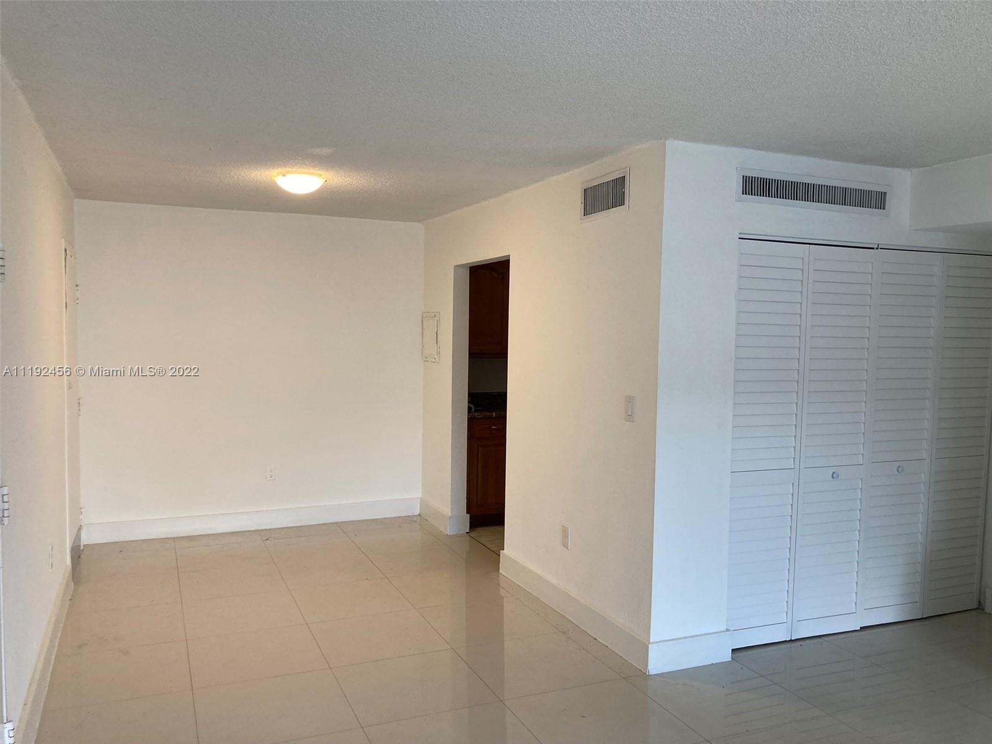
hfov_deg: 63.4
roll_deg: -0.6
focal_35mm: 28
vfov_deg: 49.7
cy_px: 372
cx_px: 496
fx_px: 802
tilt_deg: -2.6
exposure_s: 1/120
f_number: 1.8
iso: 80
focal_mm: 3.99
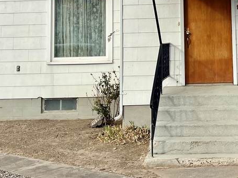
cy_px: -7
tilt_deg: +5.0
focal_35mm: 74
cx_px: 218
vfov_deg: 19.2
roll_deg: +1.5
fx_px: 509
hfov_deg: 25.4
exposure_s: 1/4115
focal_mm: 5.7
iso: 50
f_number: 1.5
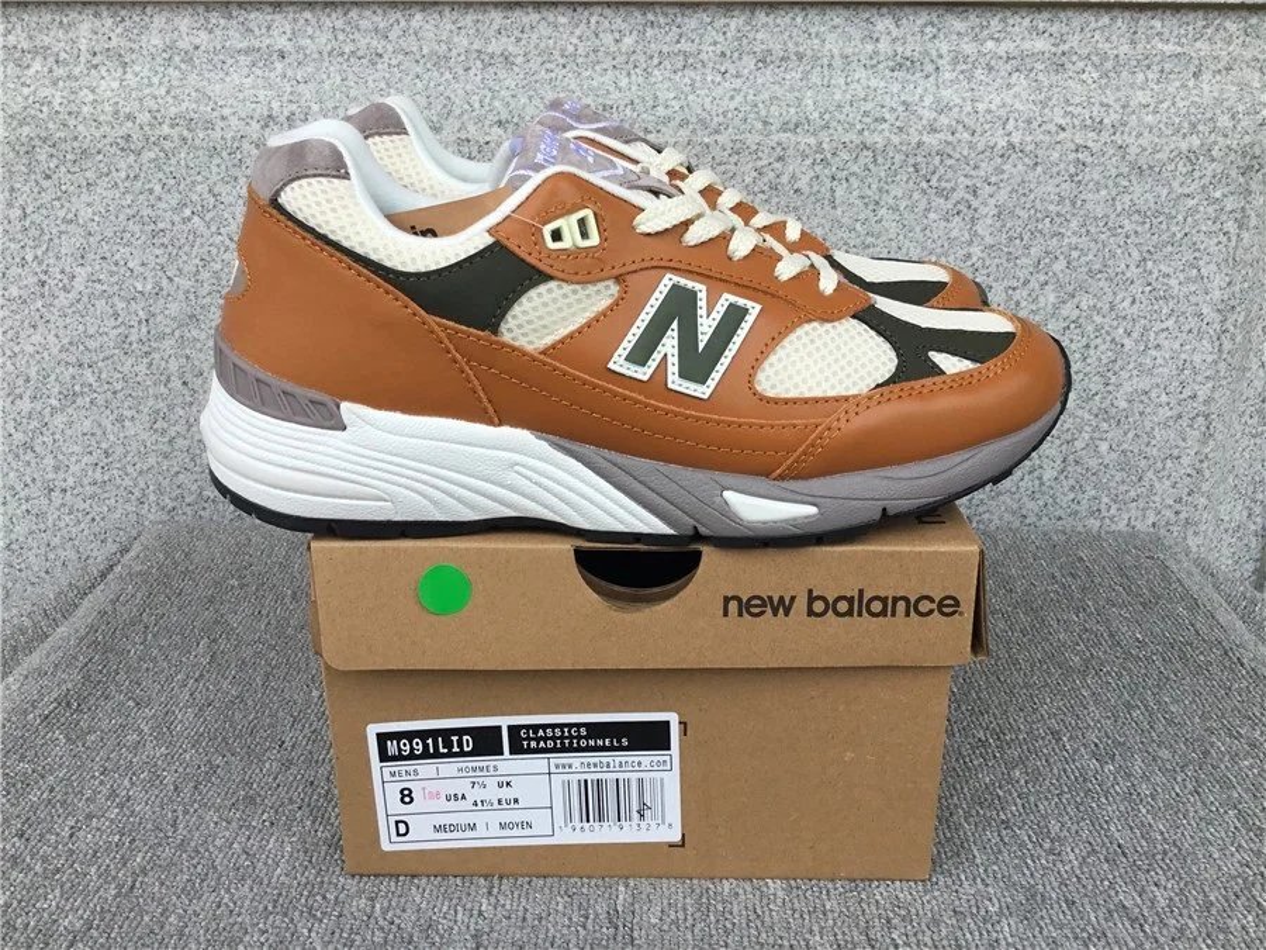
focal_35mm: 31
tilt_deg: -19.8
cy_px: 475
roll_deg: -0.1
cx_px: 633
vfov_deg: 45.4
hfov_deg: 58.4
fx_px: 1134
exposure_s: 1/445
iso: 25
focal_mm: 3.3
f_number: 2.4
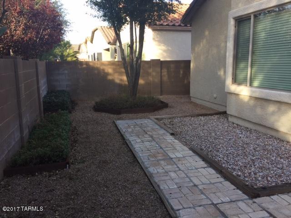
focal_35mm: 29
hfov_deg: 61.7
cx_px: 146
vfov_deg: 48.2
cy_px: 109
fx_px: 244
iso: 32
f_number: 2.2
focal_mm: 4.15
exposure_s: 1/241
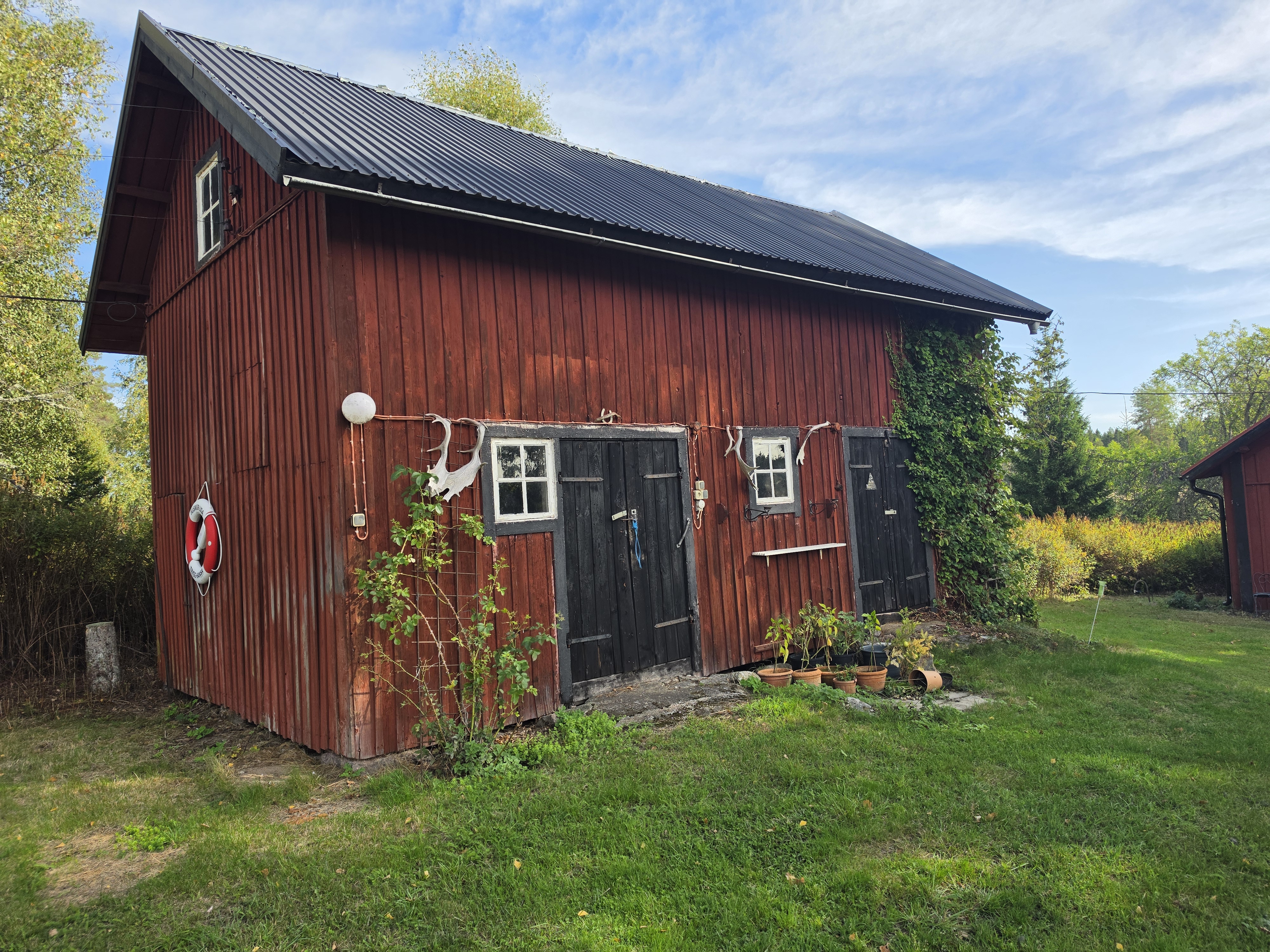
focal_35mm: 23
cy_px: 476
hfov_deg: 73.9
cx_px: 635
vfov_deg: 58.9
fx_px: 844
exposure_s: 1/3238
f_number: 1.4
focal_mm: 6.5
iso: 64
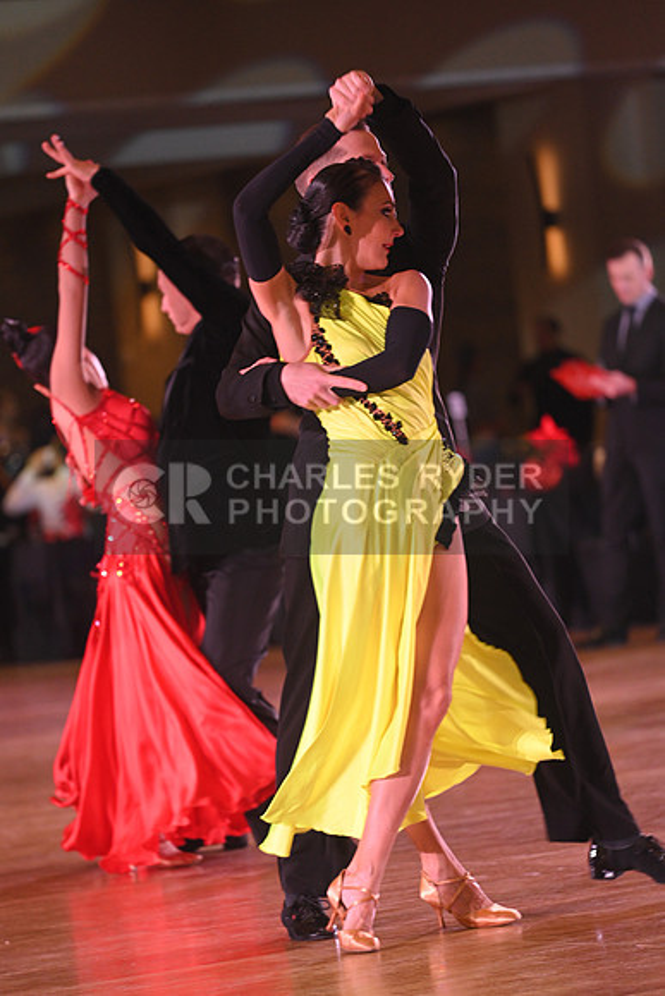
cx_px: 332
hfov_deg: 6.9
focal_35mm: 200
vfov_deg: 10.3
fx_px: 5538
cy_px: 498
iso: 2000
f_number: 4
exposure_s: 1/200
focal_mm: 200
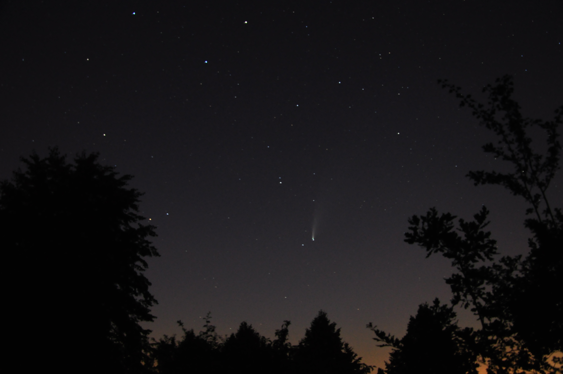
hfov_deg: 53.2
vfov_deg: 36.8
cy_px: 187
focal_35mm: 36
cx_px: 282
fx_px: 562
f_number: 5.6
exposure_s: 30
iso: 800
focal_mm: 24
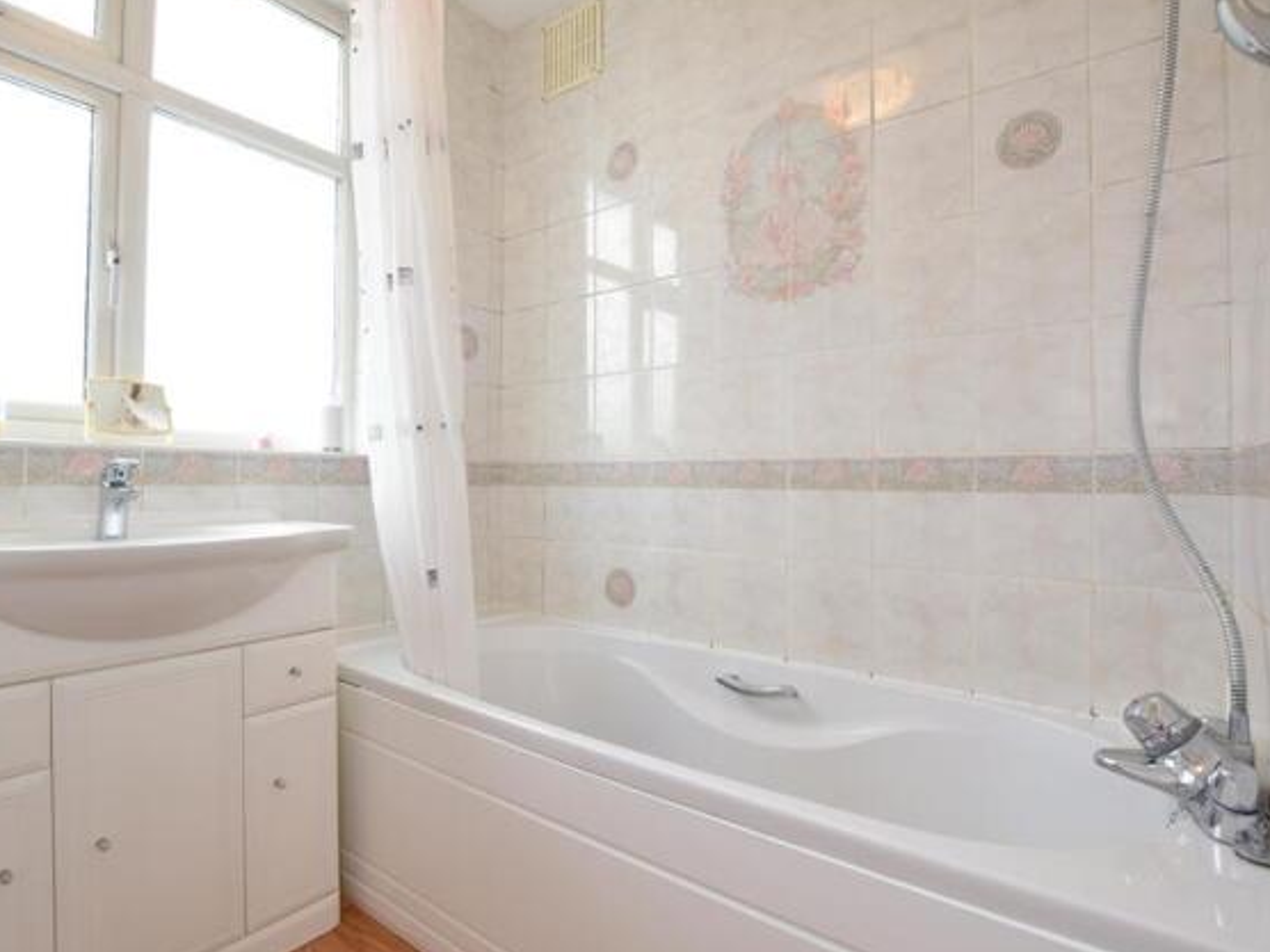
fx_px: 624
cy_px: 471
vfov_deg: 74.7
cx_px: 578
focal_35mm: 17
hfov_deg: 90.8
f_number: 20
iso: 500
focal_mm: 10
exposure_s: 1/6
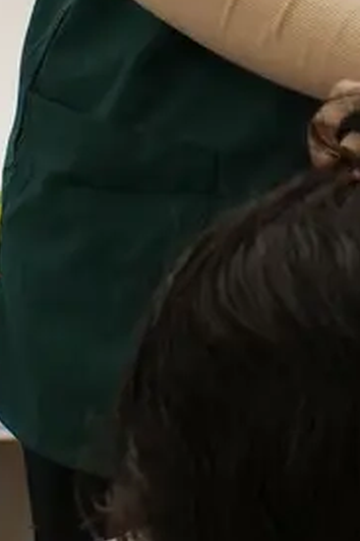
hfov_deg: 8.2
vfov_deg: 12.4
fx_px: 2463
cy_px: -25
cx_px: 498
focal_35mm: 164
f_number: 2.5
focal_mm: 16
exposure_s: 1/160
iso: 500
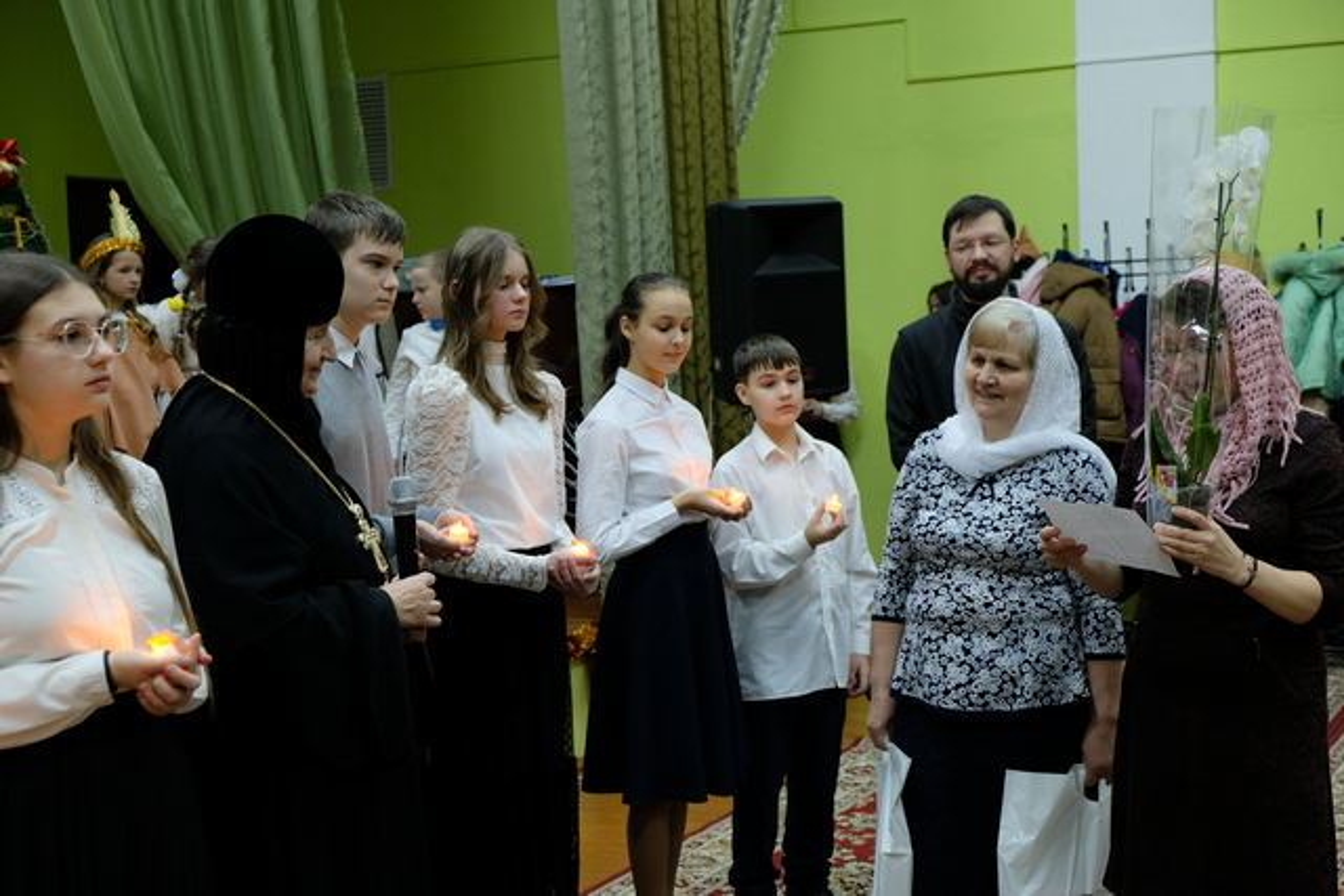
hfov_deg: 40.3
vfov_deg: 27.5
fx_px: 1830
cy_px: 448
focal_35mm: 49
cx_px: 672
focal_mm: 32.9
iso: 800
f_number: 3.6
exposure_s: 1/30
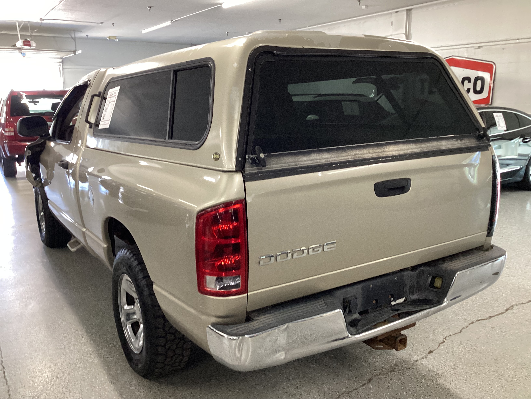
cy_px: 200
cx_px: 266
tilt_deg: -13.6
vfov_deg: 45.4
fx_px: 476
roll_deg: -1.0
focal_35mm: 31
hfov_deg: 58.4
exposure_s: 1/60
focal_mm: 3.3
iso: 250
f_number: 2.4
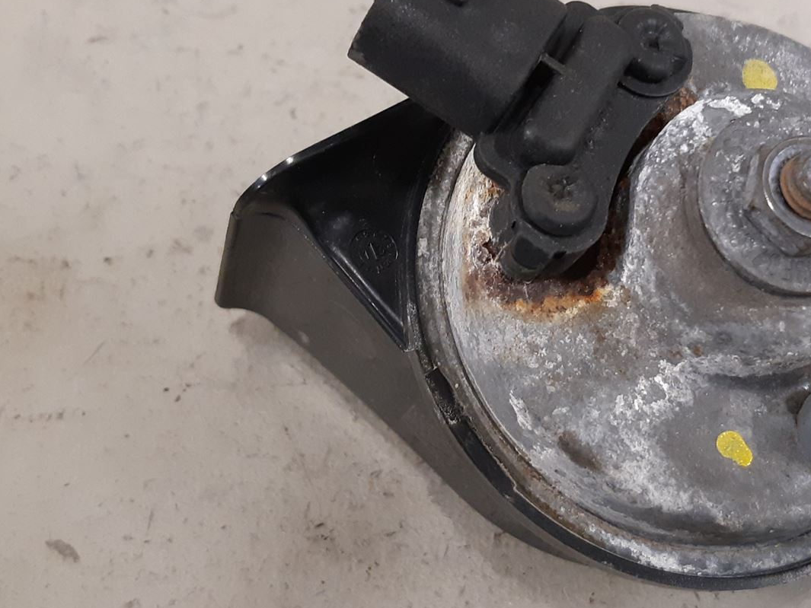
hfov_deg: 37.9
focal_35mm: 50
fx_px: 1172
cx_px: 523
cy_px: 307
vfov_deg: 29.1
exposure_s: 1/50
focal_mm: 3.93
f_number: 1.7
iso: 250
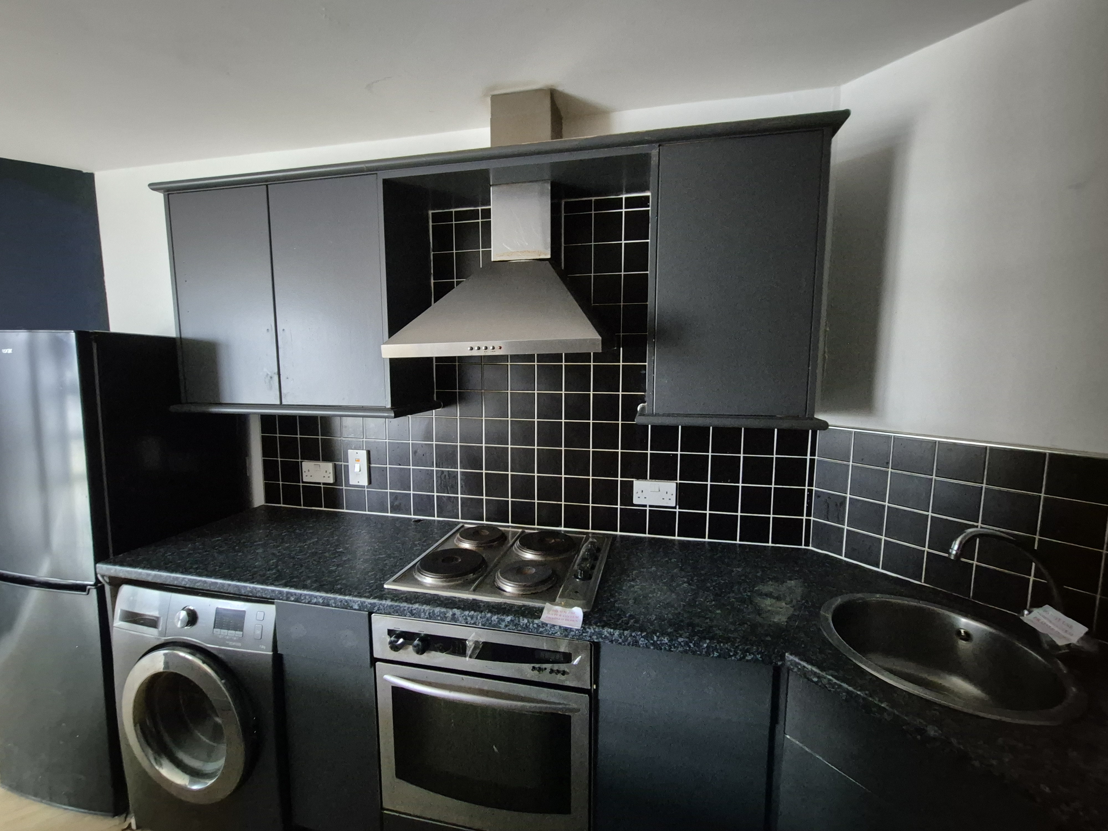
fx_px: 416
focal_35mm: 13
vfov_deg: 89.9
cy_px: 416
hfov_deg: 106.2
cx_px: 554
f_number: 2.2
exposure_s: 1/25
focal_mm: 2.2
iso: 2000
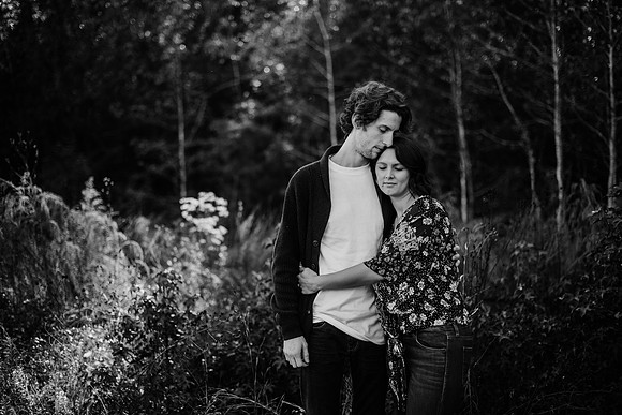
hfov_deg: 39.6
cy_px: 208
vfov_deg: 27.0
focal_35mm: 50
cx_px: 311
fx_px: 864
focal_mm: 50
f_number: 2
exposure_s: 1/1000
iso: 160
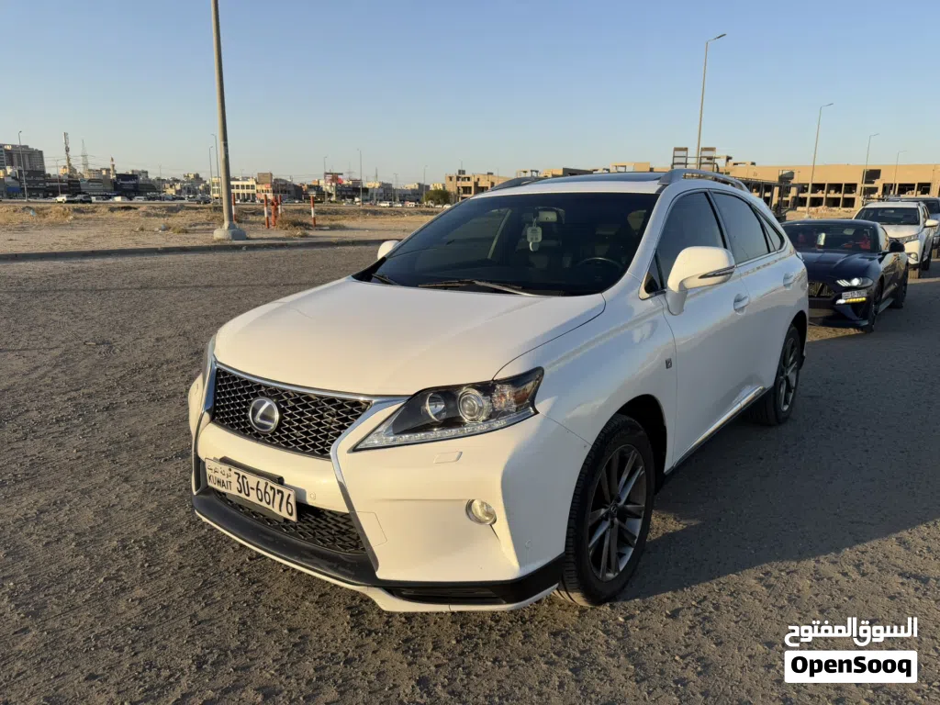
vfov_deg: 56.8
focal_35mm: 24
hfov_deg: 71.6
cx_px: 470
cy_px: 352
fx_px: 652
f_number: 1.78
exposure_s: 1/3021
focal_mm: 6.76
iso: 80
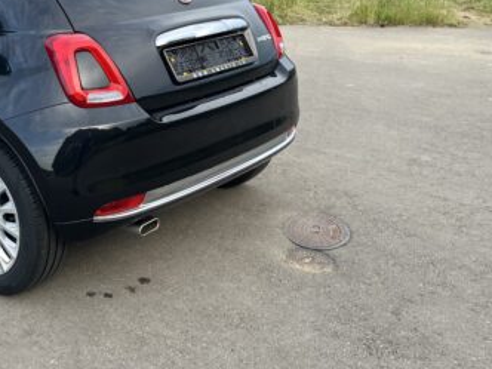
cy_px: 86
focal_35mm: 47
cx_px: 83
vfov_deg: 30.3
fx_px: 668
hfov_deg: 38.6
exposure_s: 1/163
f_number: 1.6
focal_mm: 5.1
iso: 40
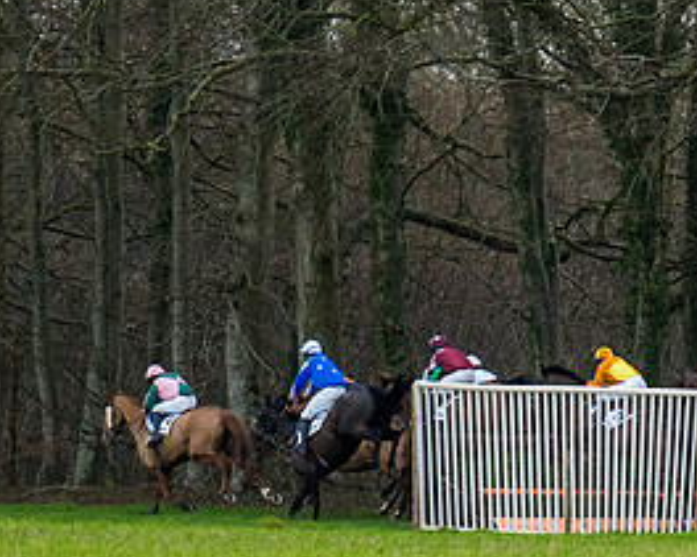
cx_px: 892
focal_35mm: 1042
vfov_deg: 1.5
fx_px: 21487
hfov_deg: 1.9
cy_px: 274
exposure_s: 1/2000
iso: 800
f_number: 2.8
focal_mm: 200
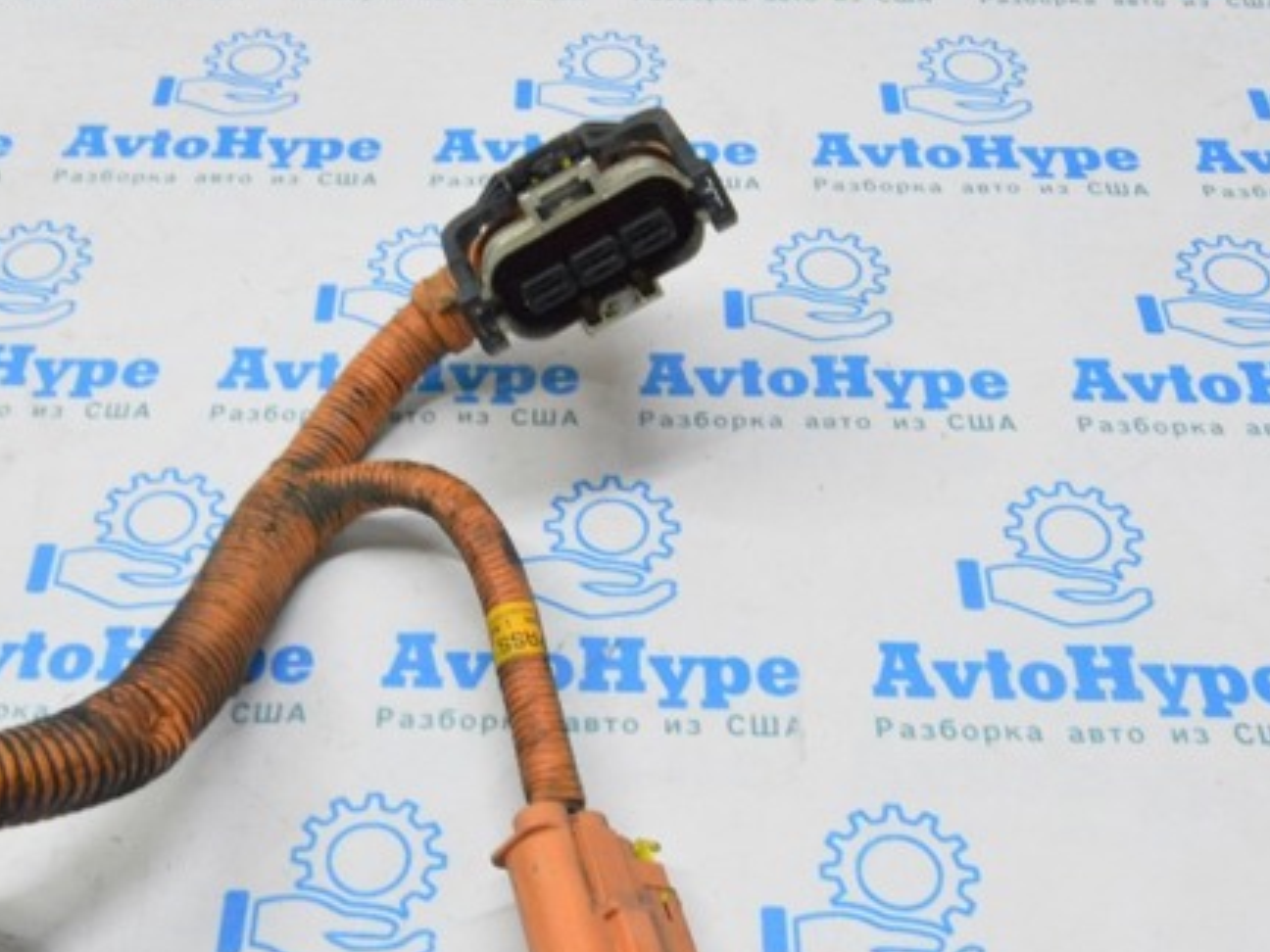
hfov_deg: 40.2
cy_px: 563
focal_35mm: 47
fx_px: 1724
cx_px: 494
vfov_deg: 30.8
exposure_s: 1/20
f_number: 20
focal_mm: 22
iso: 6400
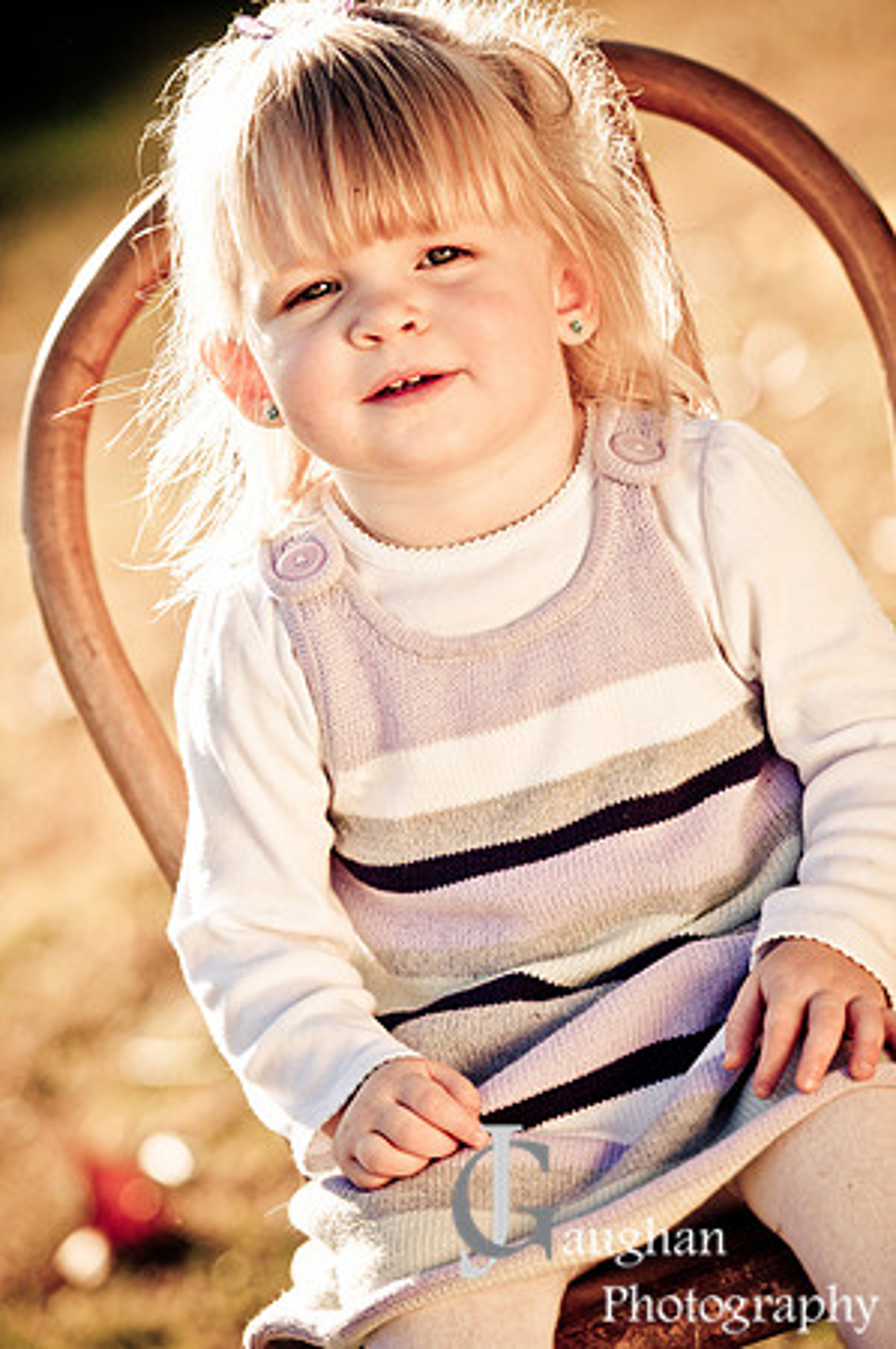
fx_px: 10383
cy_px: 674
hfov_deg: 4.9
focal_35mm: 278
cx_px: 448
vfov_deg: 7.4
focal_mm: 185
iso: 640
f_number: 3.2
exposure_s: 1/2500
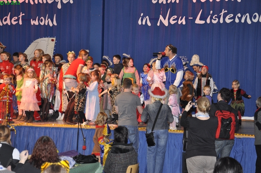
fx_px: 630
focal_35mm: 87
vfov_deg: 15.7
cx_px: 130
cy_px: 86
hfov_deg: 23.4
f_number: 5
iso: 400
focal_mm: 58
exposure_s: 1/60
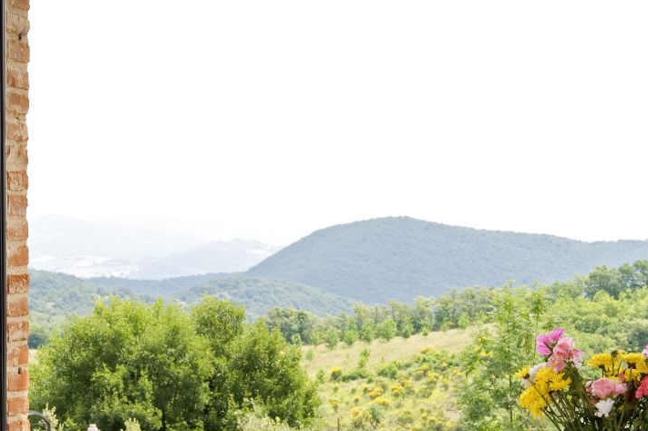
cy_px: 364
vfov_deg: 13.7
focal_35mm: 99
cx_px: 137
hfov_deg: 20.4
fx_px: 1781
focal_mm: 44
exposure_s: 1/50
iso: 200
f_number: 16
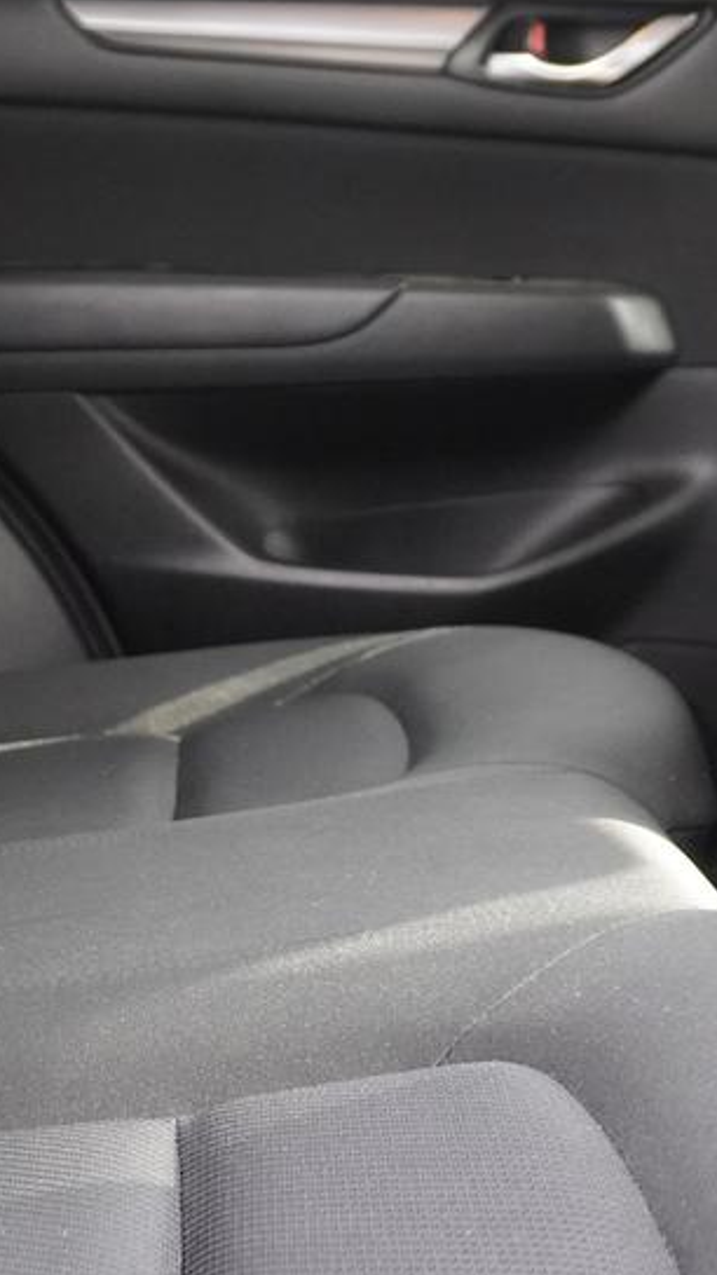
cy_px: 638
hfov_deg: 17.2
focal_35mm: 70
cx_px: 286
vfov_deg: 30.1
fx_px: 2374
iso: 1600
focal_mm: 19
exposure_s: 1/160
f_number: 4
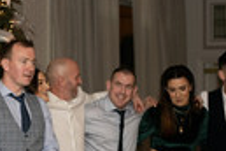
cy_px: 183
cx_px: -49
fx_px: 1952
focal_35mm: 311
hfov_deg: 6.6
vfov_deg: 4.4
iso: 400
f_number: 2.8
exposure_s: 1/200
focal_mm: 100
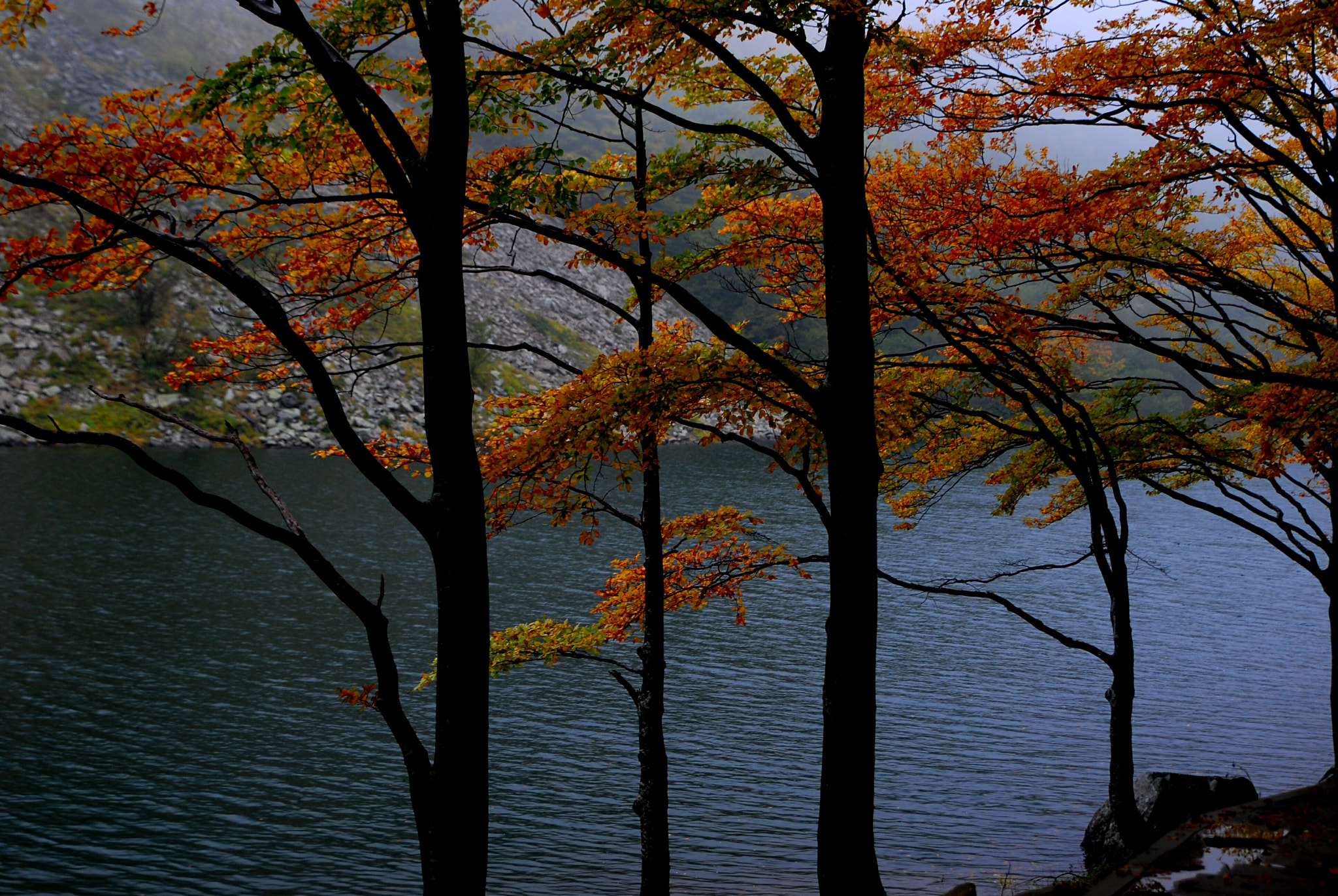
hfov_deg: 36.8
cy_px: 448
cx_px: 669
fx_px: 2009
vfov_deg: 25.1
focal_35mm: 54
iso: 200
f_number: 2.8
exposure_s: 1/45
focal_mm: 36
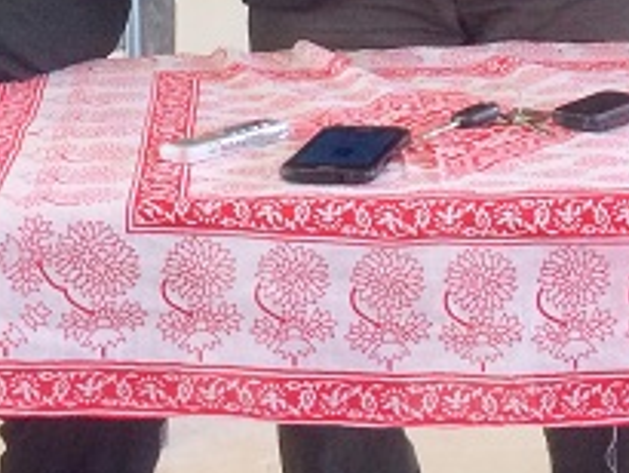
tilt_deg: -1.2
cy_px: -313
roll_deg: +1.0
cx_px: 494
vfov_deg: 13.0
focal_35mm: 106
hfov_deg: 18.4
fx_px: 1927
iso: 160
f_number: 2.2
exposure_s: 1/33
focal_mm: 4.15
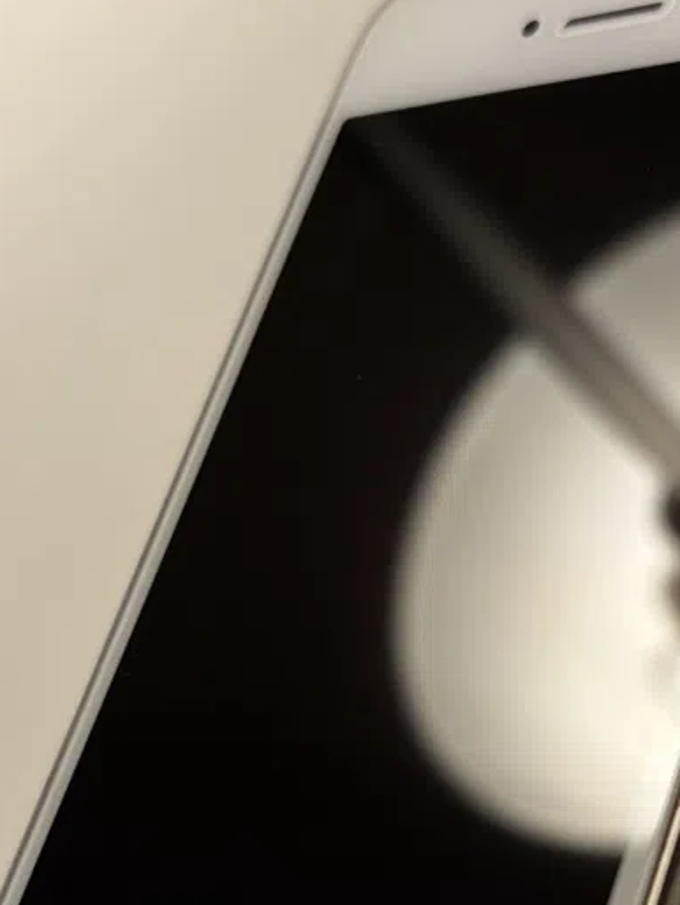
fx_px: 1806
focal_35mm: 69
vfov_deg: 27.6
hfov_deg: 21.0
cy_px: 732
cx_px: 553
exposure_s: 1/91
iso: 125
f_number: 1.6
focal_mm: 5.96
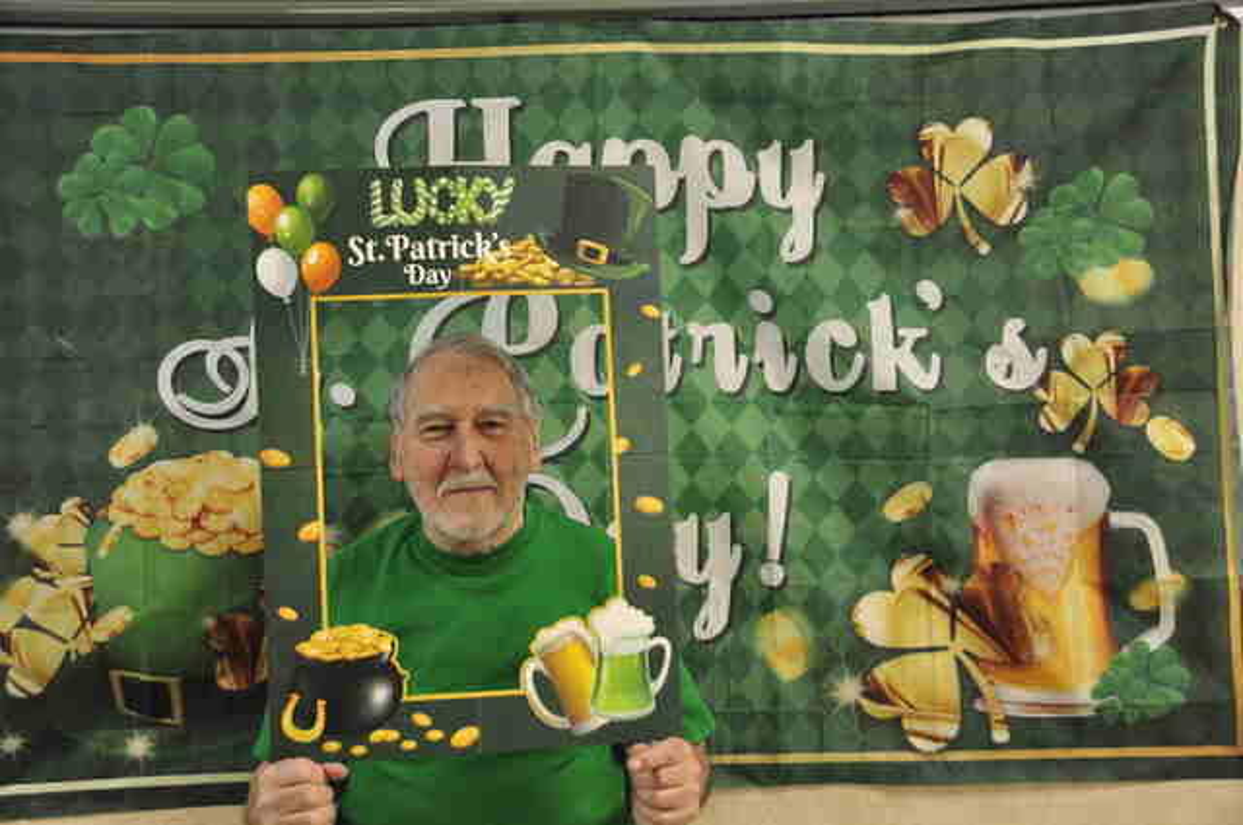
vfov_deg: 28.0
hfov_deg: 41.2
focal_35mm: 48
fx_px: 1655
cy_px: 412
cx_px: 622
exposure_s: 1/20
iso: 640
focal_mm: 32
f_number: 4.5
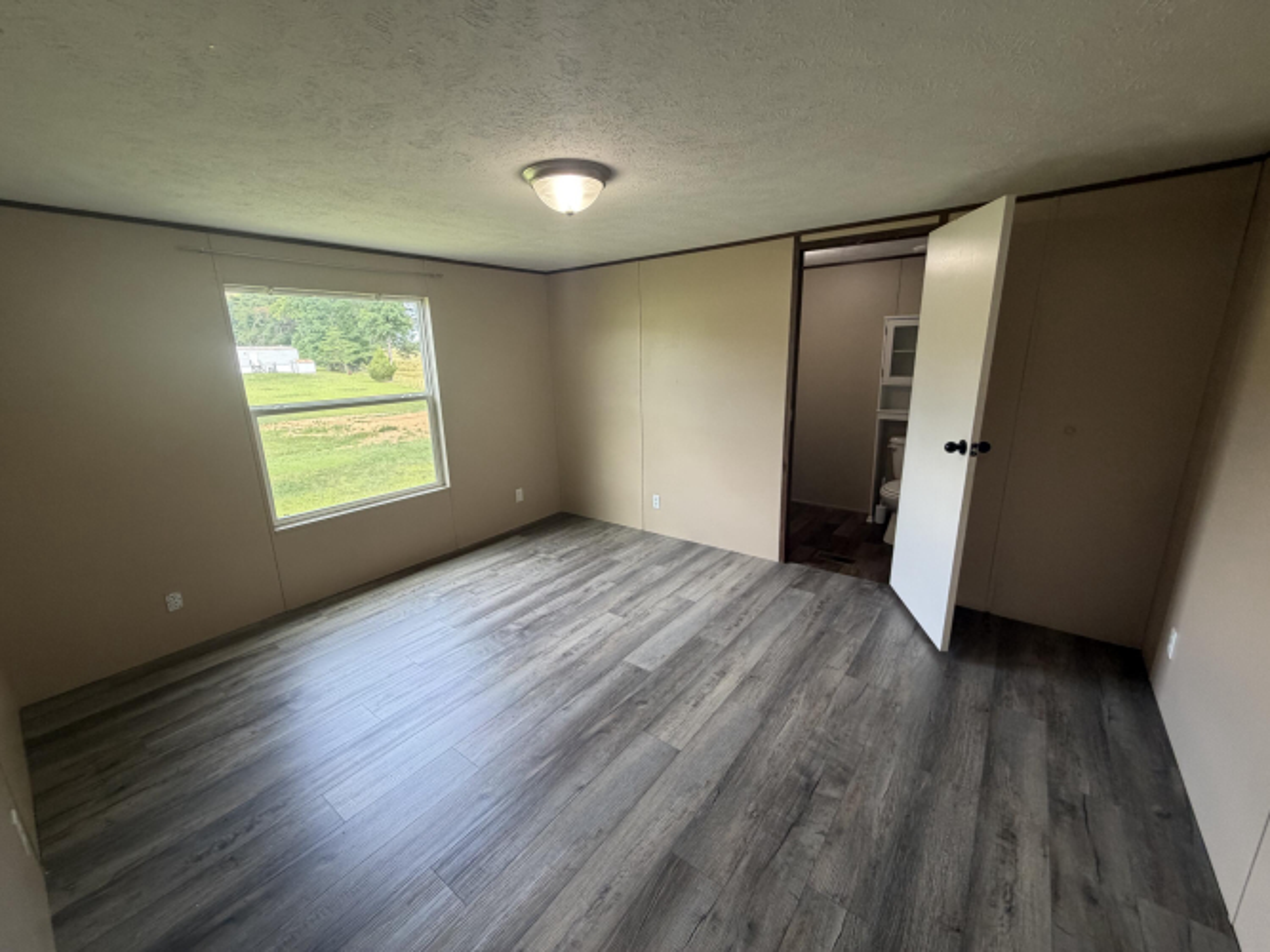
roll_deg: +1.4
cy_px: 476
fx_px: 514
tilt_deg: -12.9
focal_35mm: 14
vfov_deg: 85.7
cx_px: 635
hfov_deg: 102.1
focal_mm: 2.22
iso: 200
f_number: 2.2
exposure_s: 1/120
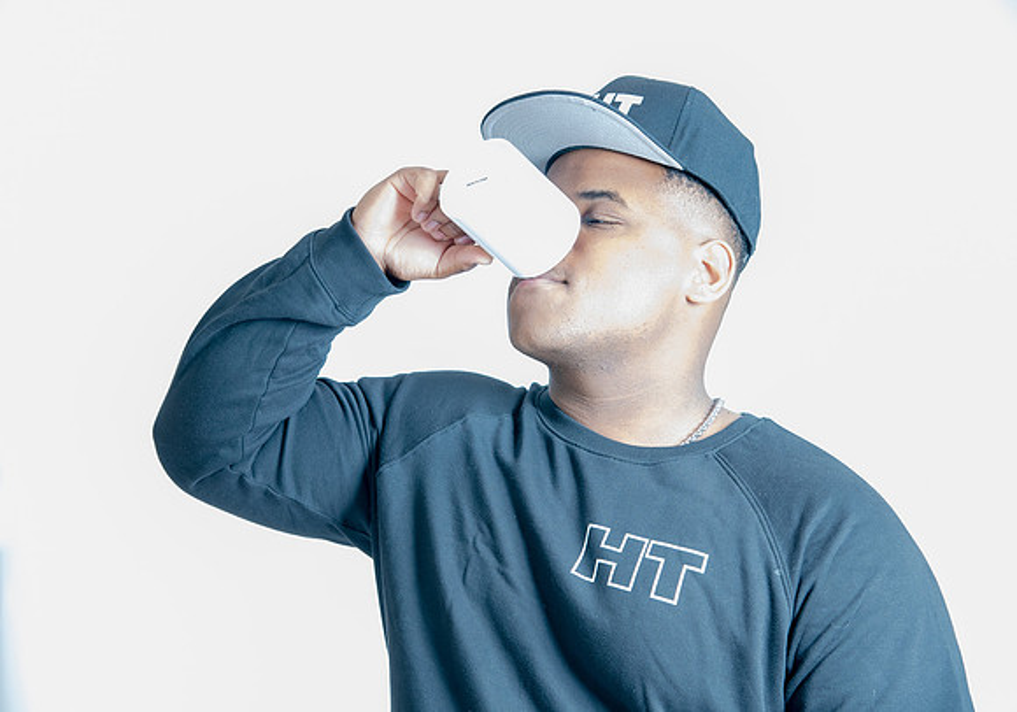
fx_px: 2230
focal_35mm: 78
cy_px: 356
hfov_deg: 25.7
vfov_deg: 18.1
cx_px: 481
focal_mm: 75
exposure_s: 1/125
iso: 2500
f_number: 5.6
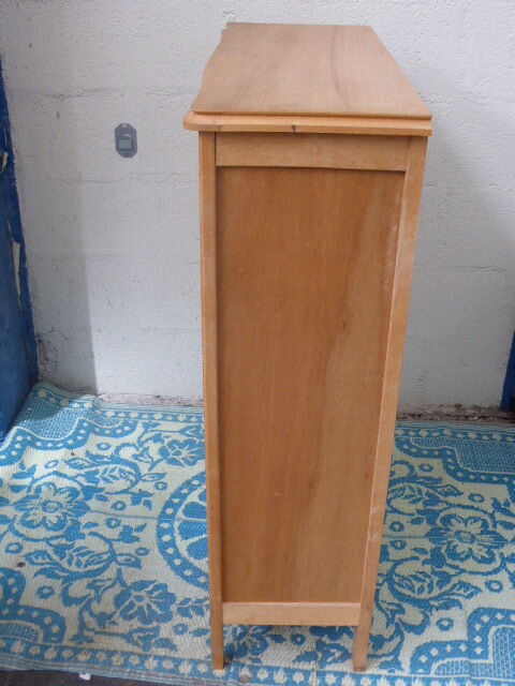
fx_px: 853
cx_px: 258
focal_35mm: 43
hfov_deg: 33.6
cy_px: 343
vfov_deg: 43.9
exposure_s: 1/60
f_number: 3.9
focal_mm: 7.4
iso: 320
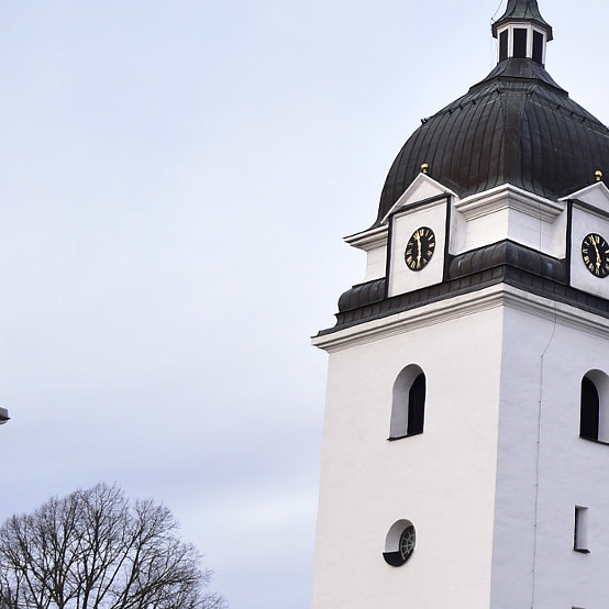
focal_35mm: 81
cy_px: 417
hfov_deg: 19.4
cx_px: 838
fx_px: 1612
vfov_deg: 21.3
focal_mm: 22
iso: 250
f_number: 3.5
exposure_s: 1/100
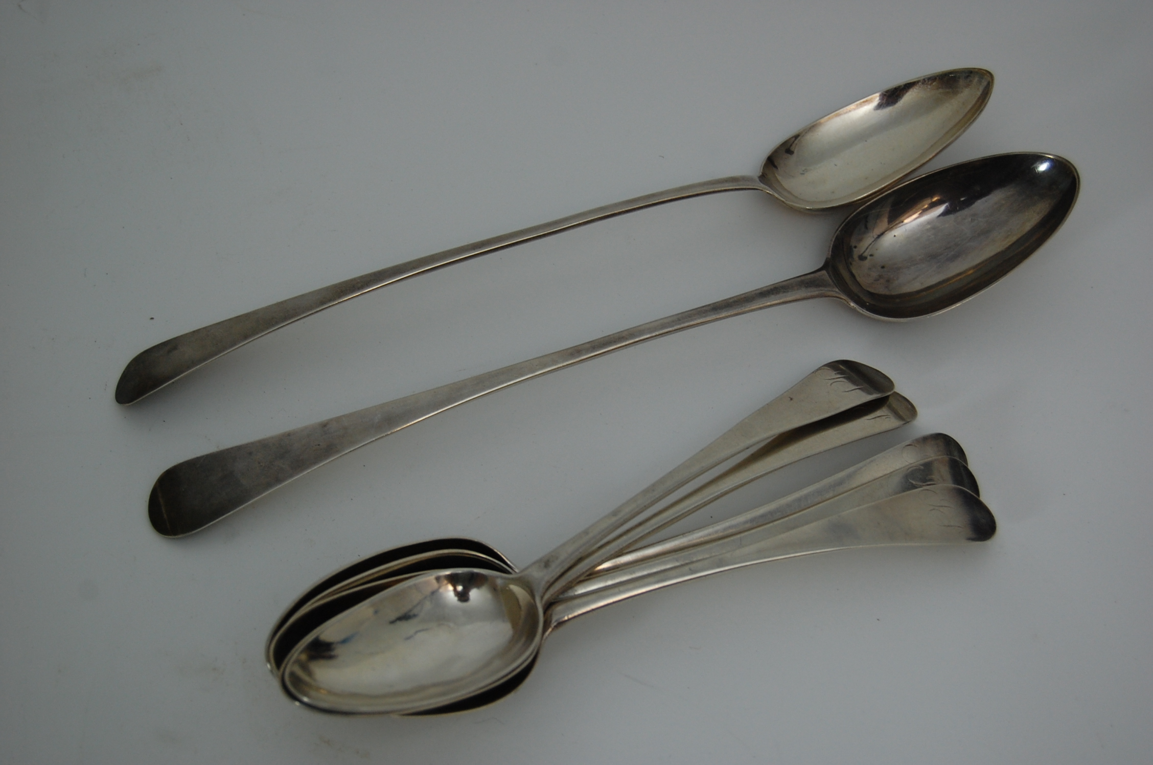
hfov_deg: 37.9
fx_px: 1679
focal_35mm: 52
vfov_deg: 25.7
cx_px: 576
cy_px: 382
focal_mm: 35
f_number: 5
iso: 400
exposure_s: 1/60
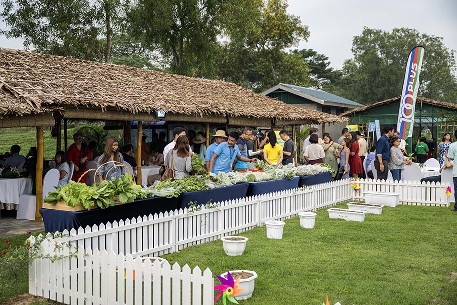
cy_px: 152
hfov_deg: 49.6
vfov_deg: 34.2
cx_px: 228
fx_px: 495
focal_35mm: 39
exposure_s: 1/250
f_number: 2.8
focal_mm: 39
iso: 64
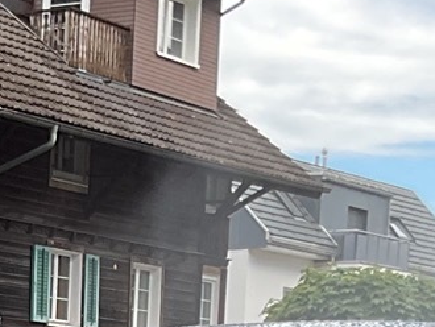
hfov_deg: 11.0
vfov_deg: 7.5
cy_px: 914
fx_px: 2226
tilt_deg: -8.8
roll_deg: -1.4
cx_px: -90
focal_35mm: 177
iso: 16
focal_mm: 3
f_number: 1.8
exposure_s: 1/362
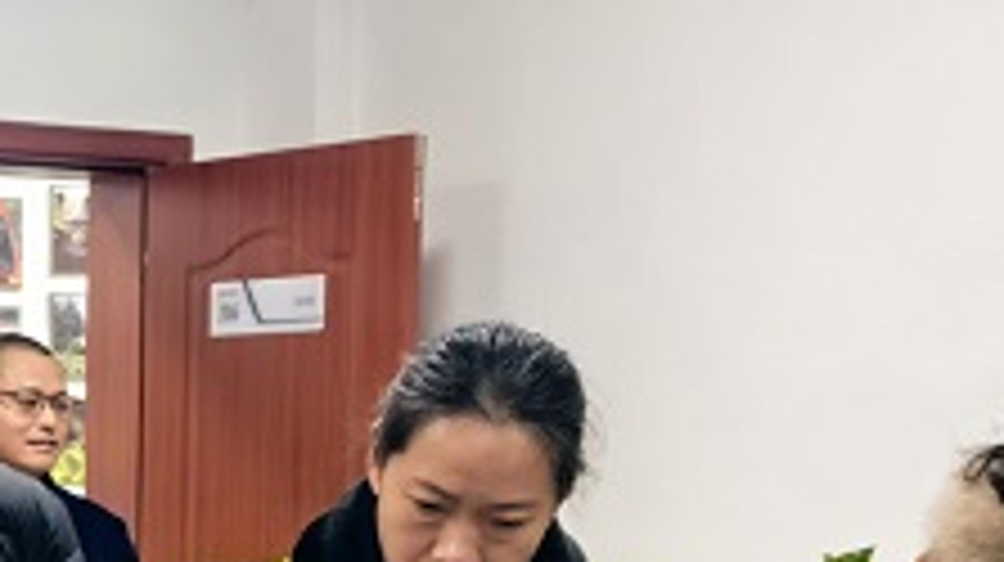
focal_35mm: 99
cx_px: -135
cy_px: 796
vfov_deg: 11.8
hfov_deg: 20.5
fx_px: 2633
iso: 320
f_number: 2
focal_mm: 5.75
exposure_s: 1/60
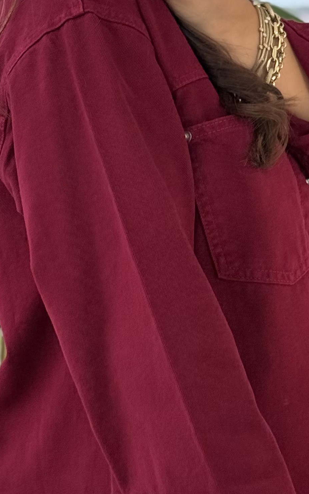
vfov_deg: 15.0
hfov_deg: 9.4
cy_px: 229
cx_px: 200
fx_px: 1874
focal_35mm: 139
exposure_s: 1/444
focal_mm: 6.76
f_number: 1.78
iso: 100
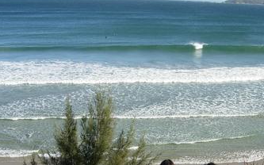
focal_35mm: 63
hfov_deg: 32.5
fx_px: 453
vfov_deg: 20.5
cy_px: 117
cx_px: 139
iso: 50
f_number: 5.4
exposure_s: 1/287
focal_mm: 7.5
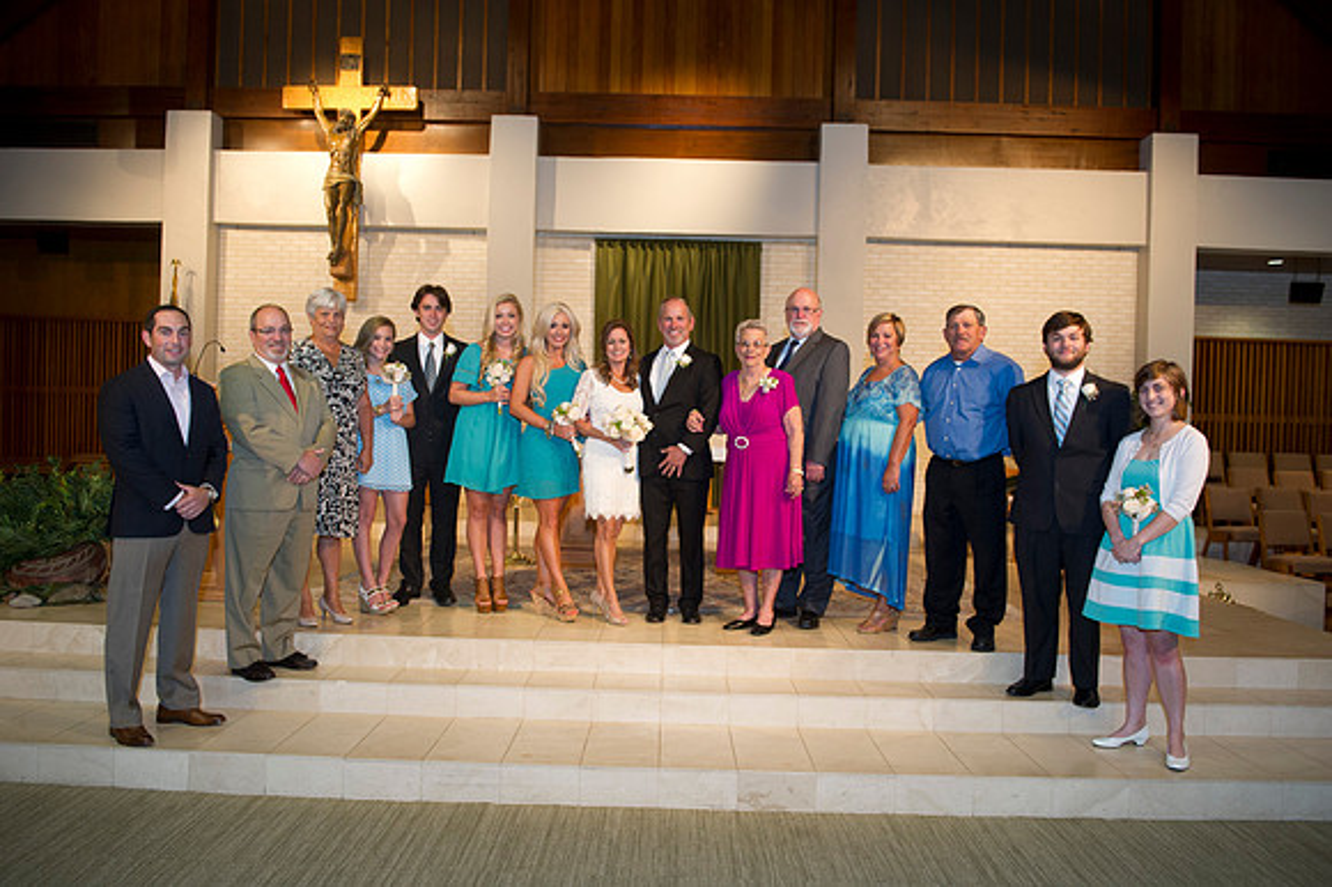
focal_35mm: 27
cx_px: 666
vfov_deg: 47.9
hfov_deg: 67.4
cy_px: 444
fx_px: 998
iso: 1250
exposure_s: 1/100
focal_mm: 27
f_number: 3.5
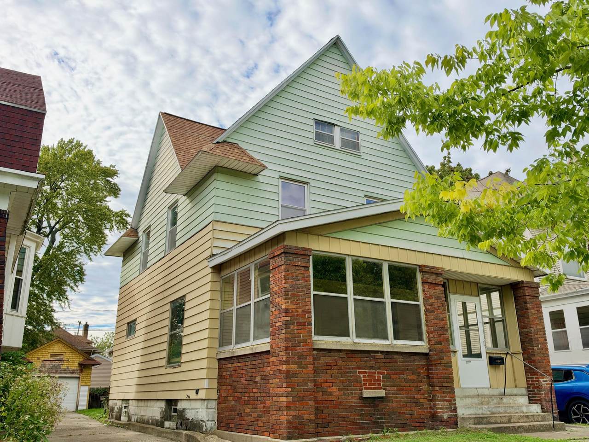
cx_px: 294
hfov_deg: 61.7
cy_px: 221
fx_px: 493
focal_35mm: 29
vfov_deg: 48.2
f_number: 1.8
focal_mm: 6.93
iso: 64
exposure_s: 1/4587
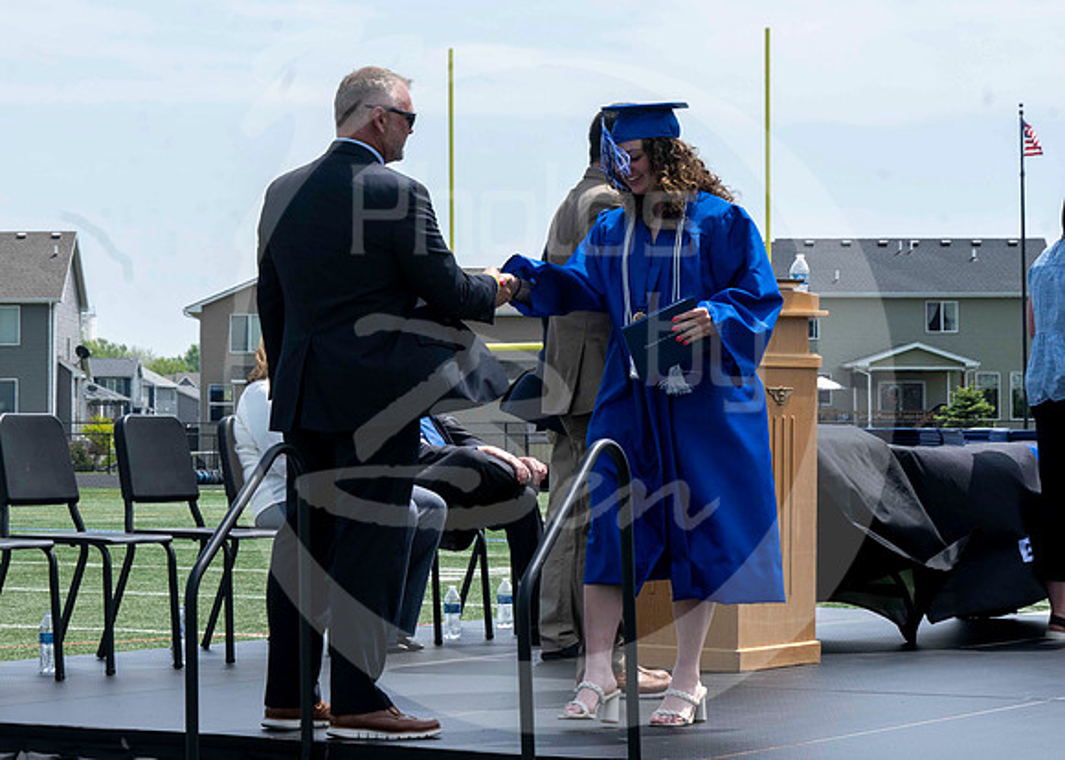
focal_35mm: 120
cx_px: 336
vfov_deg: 12.0
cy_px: 202
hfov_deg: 16.7
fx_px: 3622
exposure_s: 1/250
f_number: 13
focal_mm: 70
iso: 200
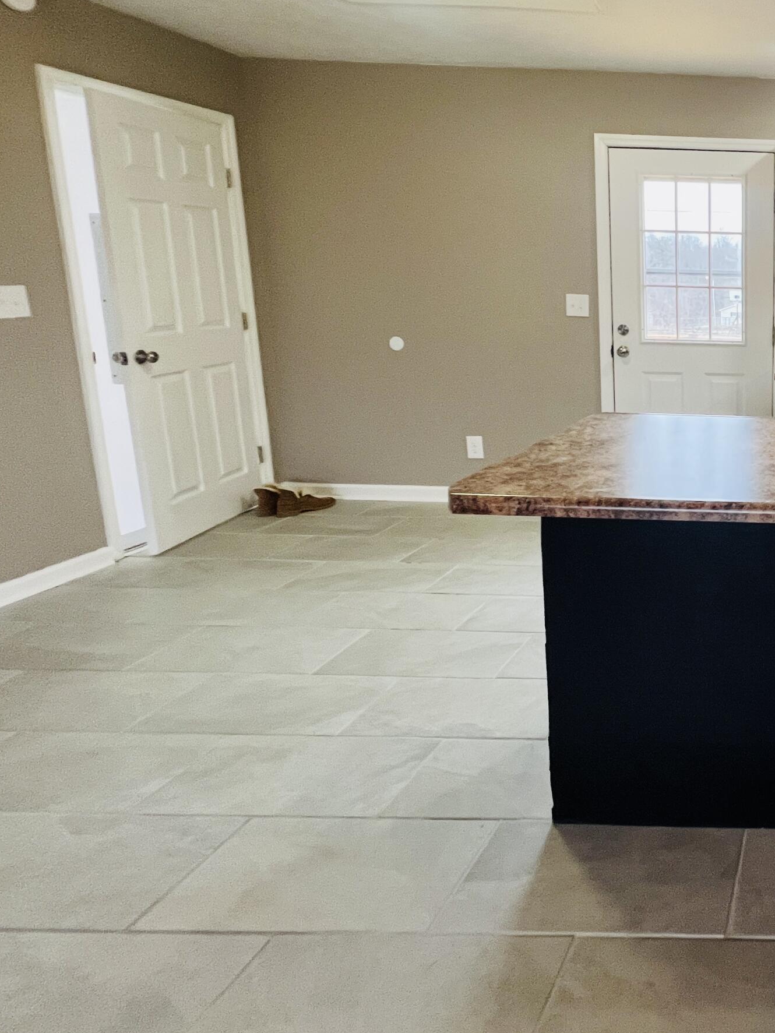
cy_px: 391
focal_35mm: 22
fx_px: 657
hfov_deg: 45.3
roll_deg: -0.6
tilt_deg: -8.3
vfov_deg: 75.1
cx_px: 860
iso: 250
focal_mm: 1.57
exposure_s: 1/120
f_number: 1.8
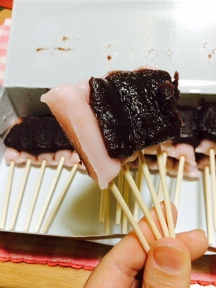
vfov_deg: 61.7
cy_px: 144
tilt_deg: -54.4
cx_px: 108
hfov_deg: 48.2
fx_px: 241
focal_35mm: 29
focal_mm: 4.15
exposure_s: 1/30
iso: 200
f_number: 2.2
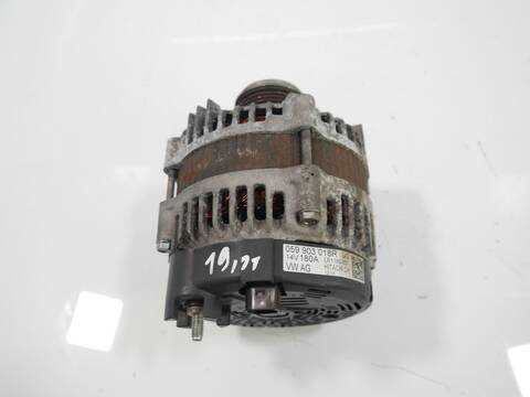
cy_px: 198
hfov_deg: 60.0
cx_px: 265
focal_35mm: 30
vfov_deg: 46.8
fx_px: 459
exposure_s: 1/60
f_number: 3.6
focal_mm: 15
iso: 500
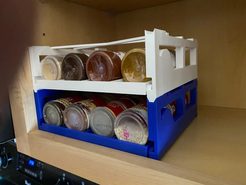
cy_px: 92
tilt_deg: -9.1
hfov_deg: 67.3
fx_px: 185
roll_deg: +2.6
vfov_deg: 53.1
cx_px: 123
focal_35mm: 26
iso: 800
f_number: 1.8
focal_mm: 4.25
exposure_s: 1/30
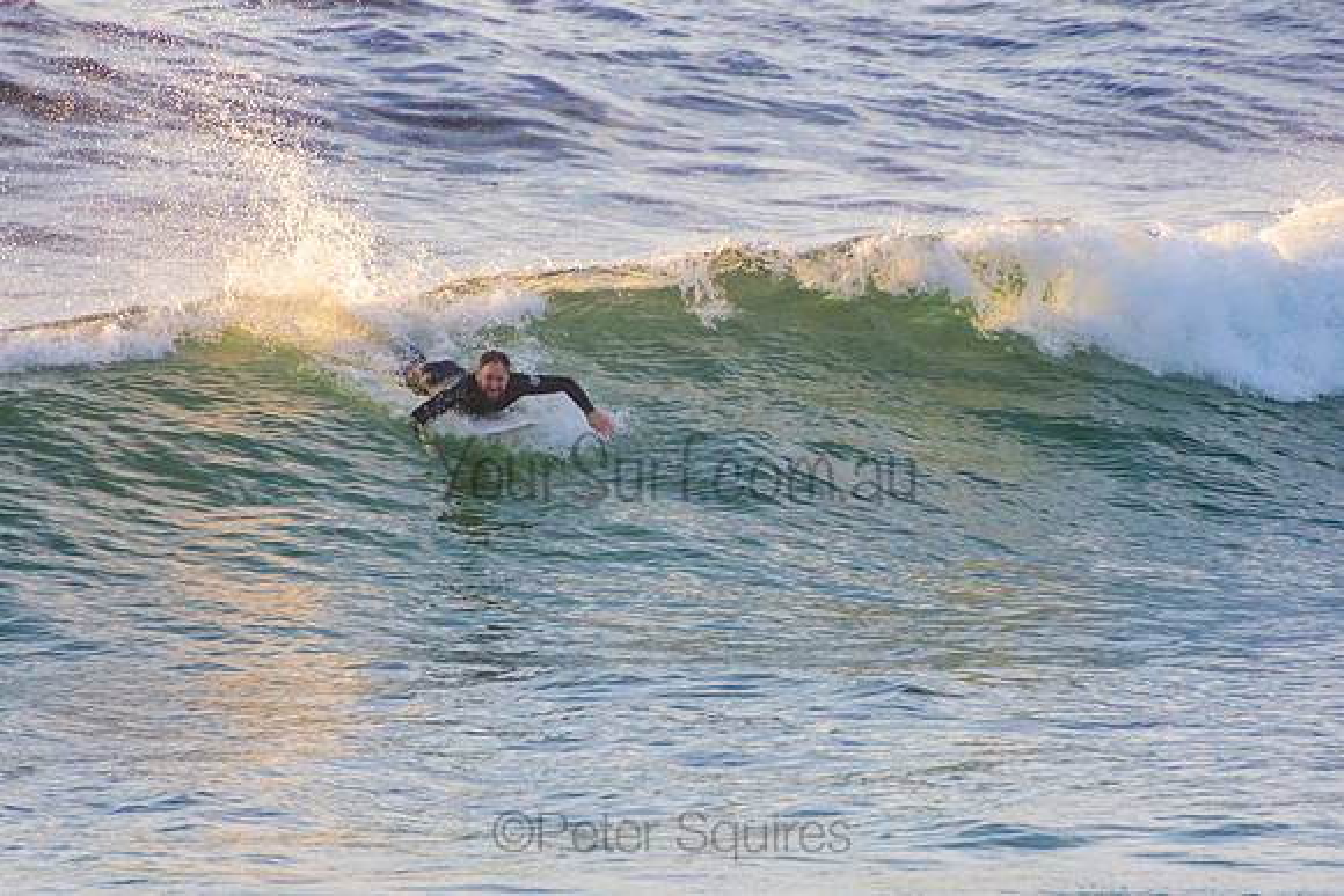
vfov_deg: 2.2
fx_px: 23201
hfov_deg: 3.3
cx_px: 672
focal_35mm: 621
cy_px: 448
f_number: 5.6
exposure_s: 1/1000
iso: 640
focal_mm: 400
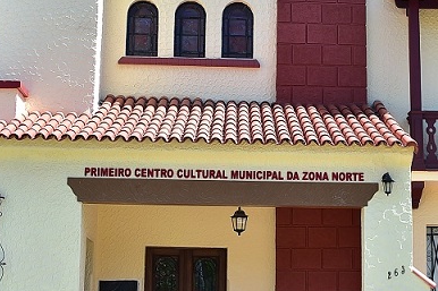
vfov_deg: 15.7
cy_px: 119
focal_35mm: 87
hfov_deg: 23.4
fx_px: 1058
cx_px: 225
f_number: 3.5
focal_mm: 35
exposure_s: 1/500
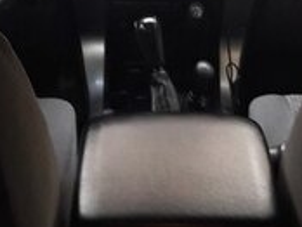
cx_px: 196
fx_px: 926
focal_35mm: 106
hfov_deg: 18.5
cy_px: -41
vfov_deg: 13.6
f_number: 1.9
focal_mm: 3.7
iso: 160
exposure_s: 1/20
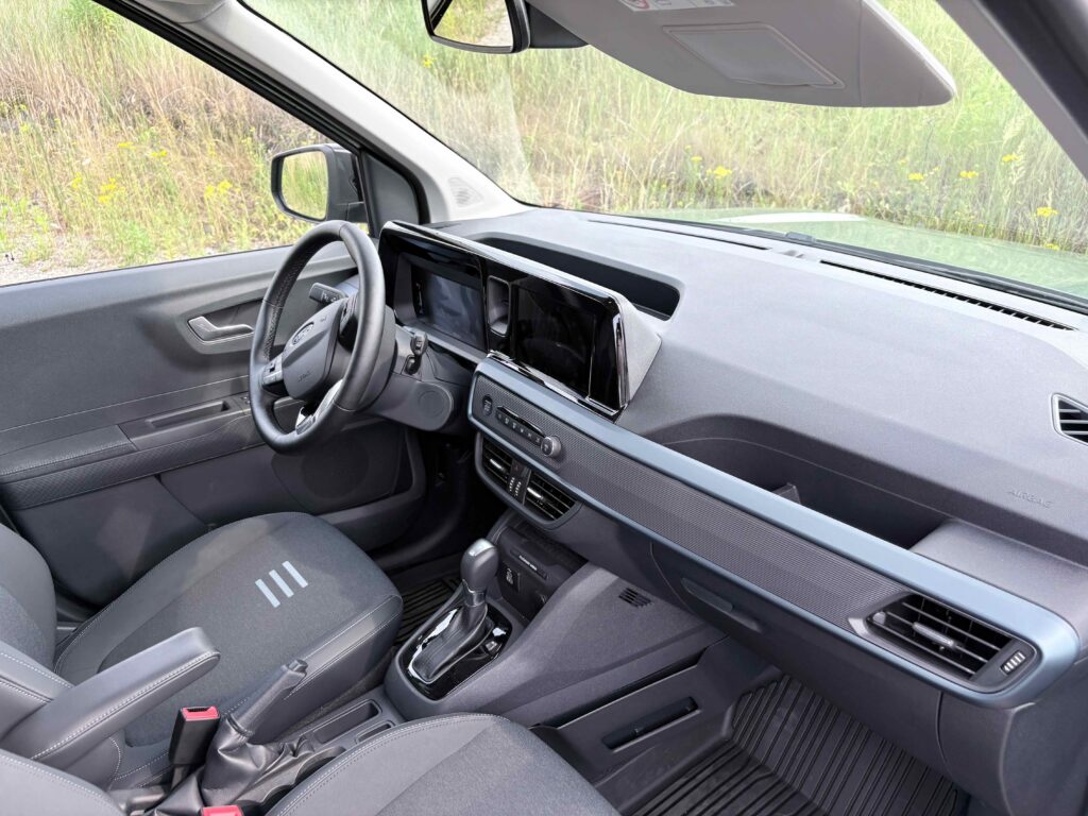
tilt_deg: -25.4
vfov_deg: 53.1
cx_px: 544
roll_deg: +1.9
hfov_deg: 67.3
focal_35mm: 26
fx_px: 817
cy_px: 408
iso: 32
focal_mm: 5.96
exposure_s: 1/164
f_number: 1.6
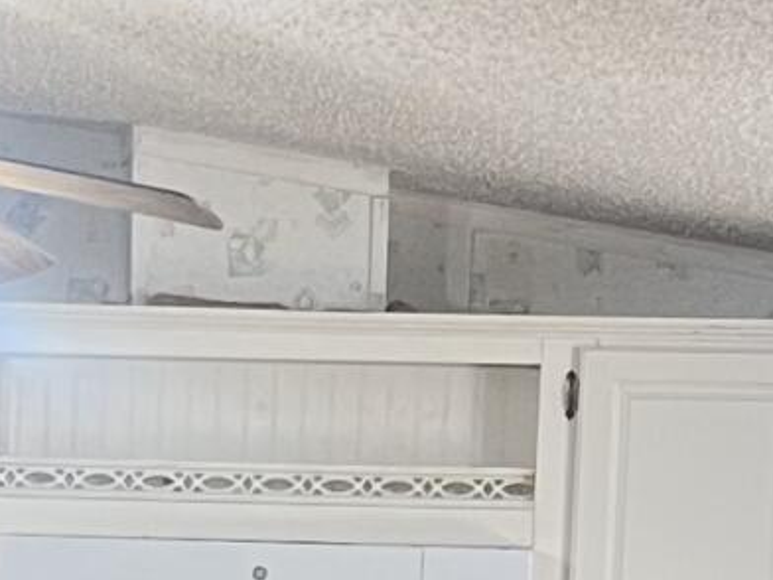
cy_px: 909
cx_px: -276
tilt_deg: -4.5
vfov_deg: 7.3
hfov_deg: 9.7
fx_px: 4444
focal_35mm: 199
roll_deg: -2.8
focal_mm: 5.7
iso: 100
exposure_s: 1/60
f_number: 1.5
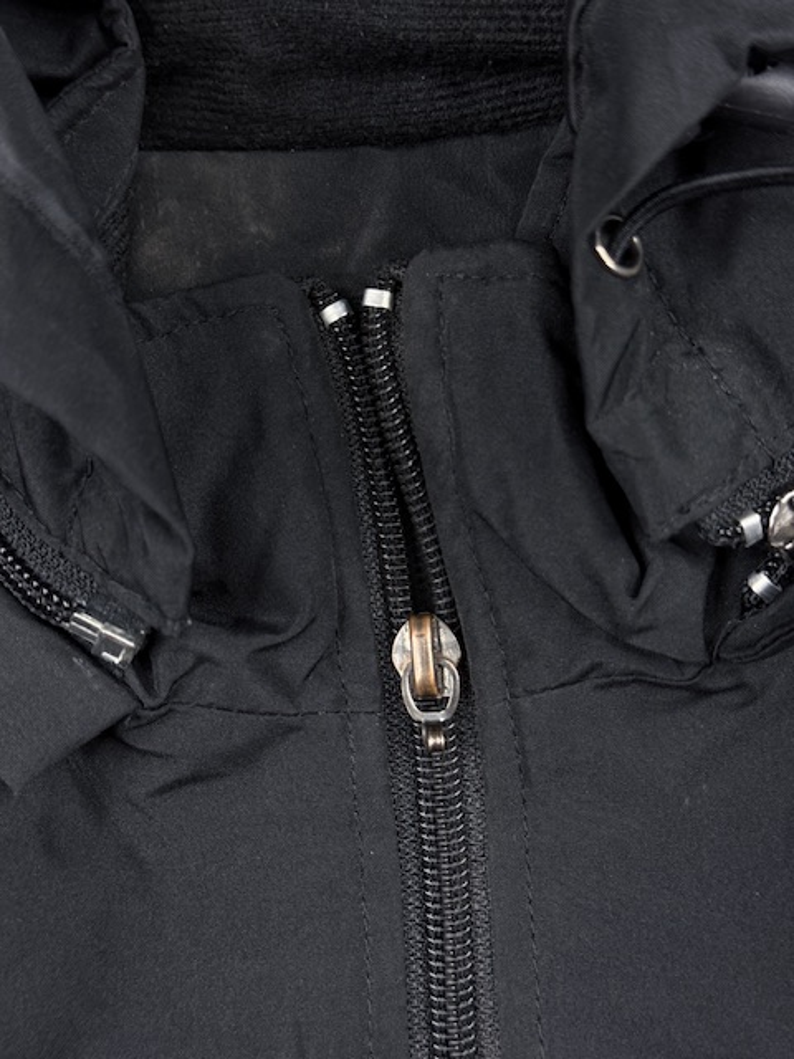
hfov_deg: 30.3
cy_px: 530
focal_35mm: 48
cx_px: 397
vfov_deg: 39.7
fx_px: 1468
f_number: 1.78
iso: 160
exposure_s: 1/100
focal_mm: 6.76
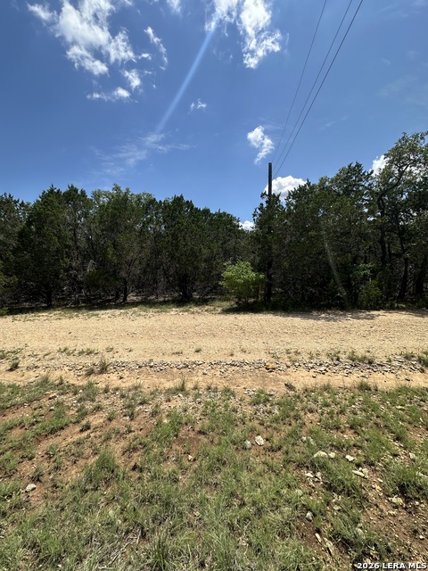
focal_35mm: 14
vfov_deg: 102.1
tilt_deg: -3.3
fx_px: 231
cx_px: 214
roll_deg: +0.7
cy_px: 286
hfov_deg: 85.7
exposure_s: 1/2398
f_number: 2.2
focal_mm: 2.22
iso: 50
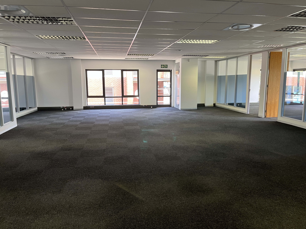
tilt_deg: -9.6
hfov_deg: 67.3
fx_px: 230
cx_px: 153
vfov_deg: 53.1
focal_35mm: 26
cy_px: 114
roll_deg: -0.2
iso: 64
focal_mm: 5.1
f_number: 1.6
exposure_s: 1/50
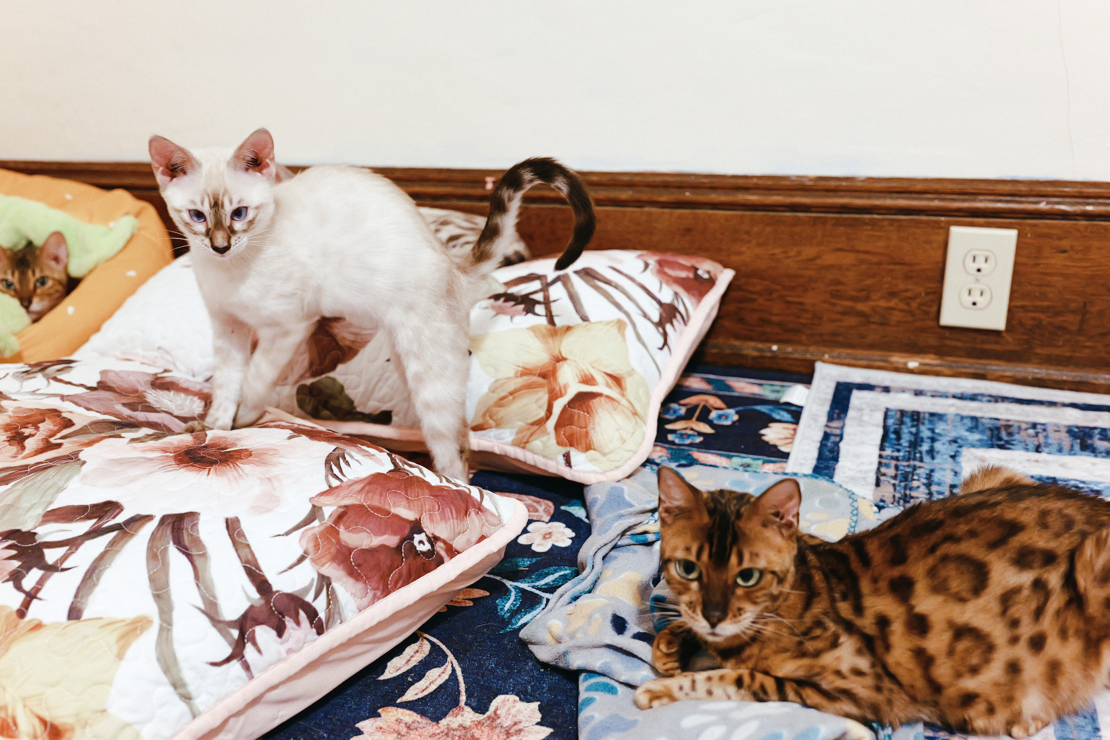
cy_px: 370
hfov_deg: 54.4
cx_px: 555
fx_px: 1079
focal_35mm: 35
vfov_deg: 37.9
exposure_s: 1/25
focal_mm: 35
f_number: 3.5
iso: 6400
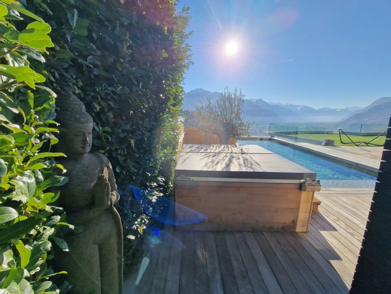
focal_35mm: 13
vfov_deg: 89.9
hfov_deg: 106.2
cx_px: 196
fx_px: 147
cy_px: 147
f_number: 2.2
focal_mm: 2.2
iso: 50
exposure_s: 1/1812
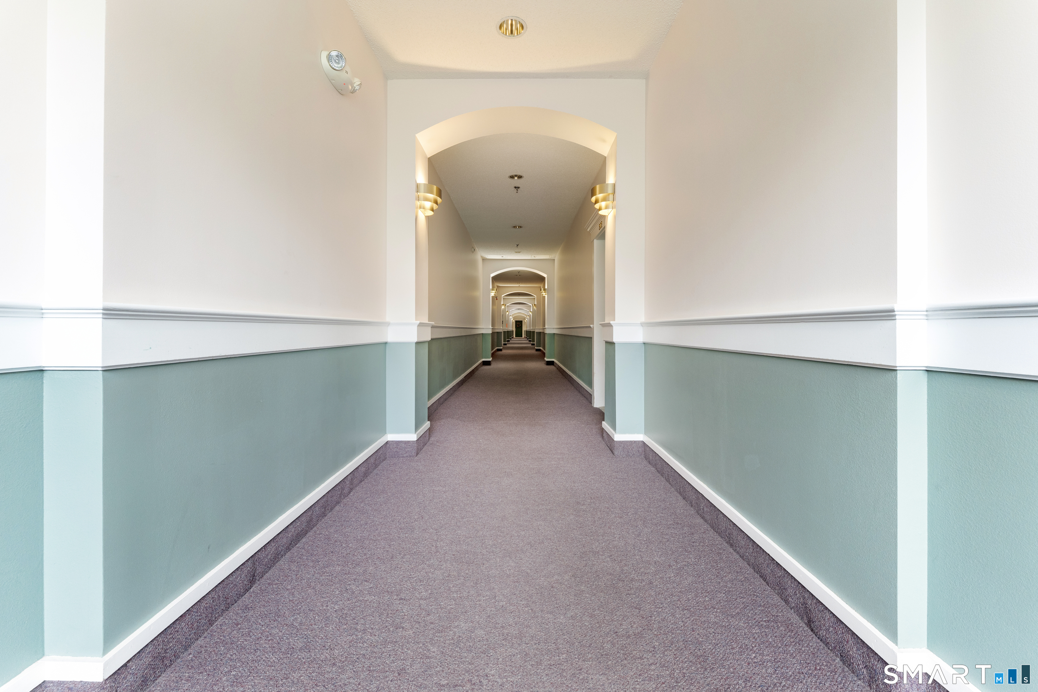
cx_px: 519
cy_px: 346
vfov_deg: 81.2
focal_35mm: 14
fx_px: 404
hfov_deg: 104.3
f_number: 8
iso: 800
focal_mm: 14
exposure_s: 1/1.25
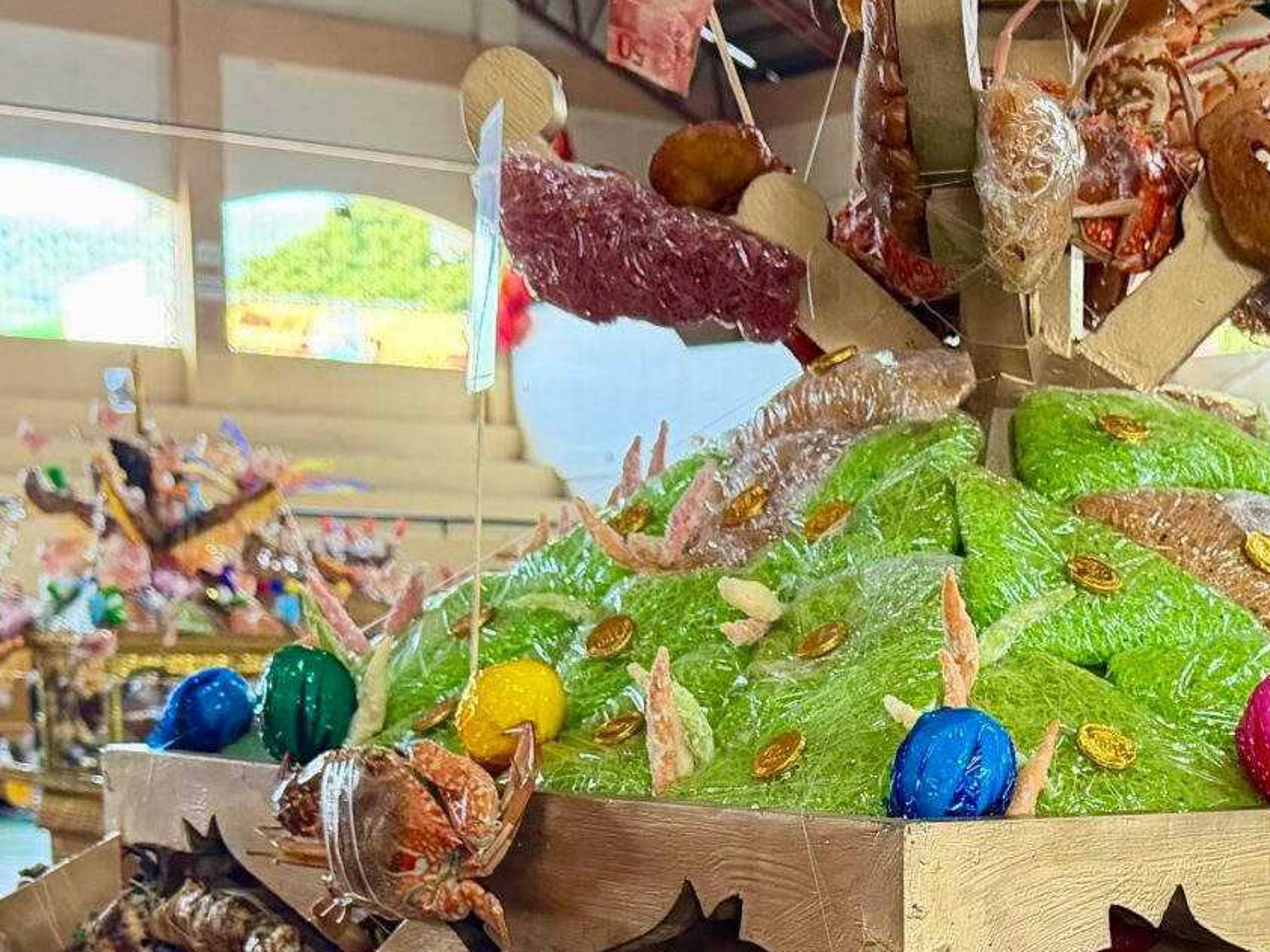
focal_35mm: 73
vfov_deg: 19.1
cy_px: 1106
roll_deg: -0.3
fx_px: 2677
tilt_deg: -10.6
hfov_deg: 26.0
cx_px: 1098
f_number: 1.78
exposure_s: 1/60
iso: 250
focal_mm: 6.76
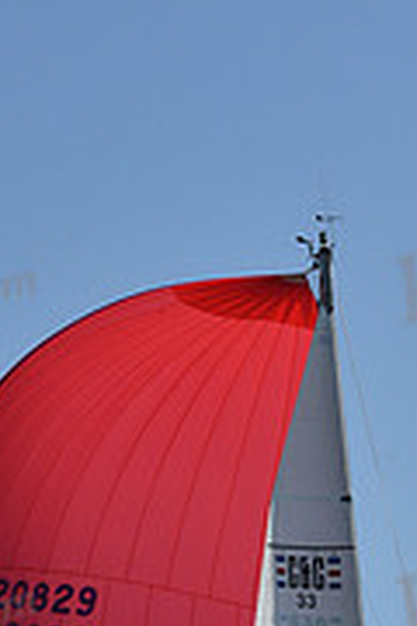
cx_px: 217
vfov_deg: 9.0
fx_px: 3909
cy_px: 786
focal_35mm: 225
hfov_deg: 6.1
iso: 250
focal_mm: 70
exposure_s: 1/1250
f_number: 9
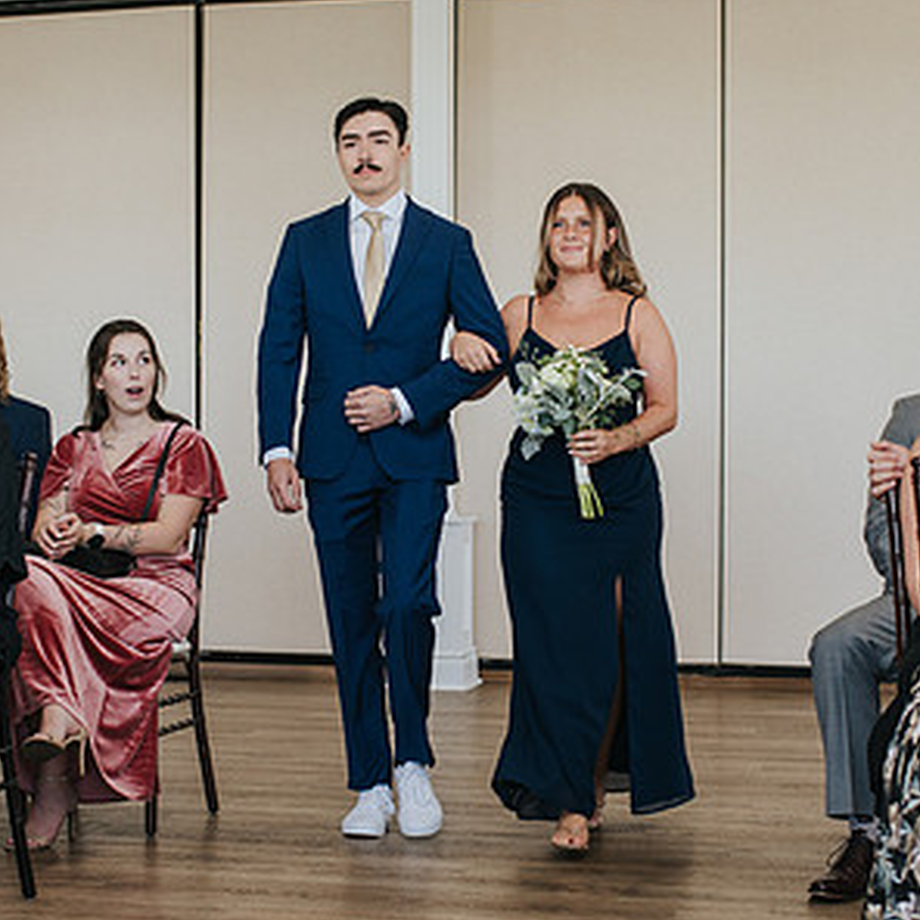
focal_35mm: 73
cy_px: 468
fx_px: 2195
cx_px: 371
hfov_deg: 23.6
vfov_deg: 23.7
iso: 800
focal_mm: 35
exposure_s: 1/200
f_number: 3.5
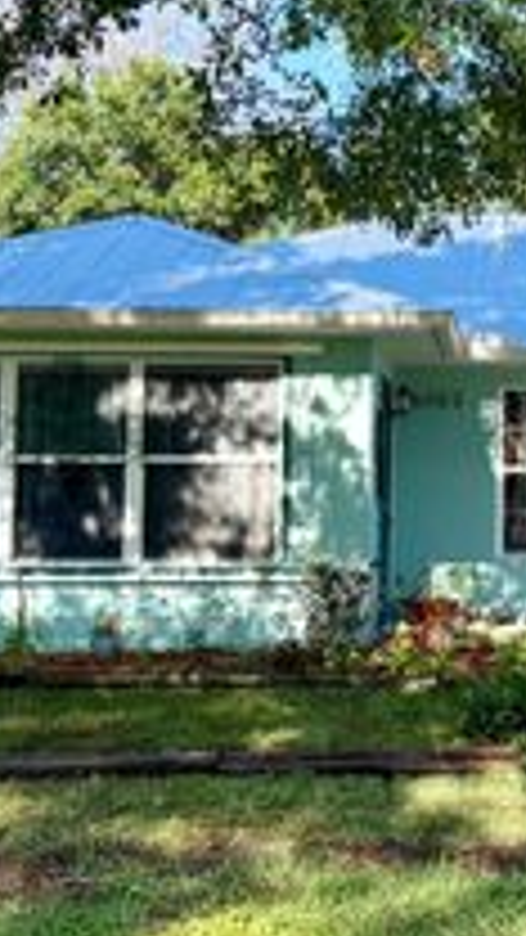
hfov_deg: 18.9
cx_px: 427
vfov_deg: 33.2
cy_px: 353
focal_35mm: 63
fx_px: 1562
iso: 100
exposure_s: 1/1522
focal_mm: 6.76
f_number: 1.78
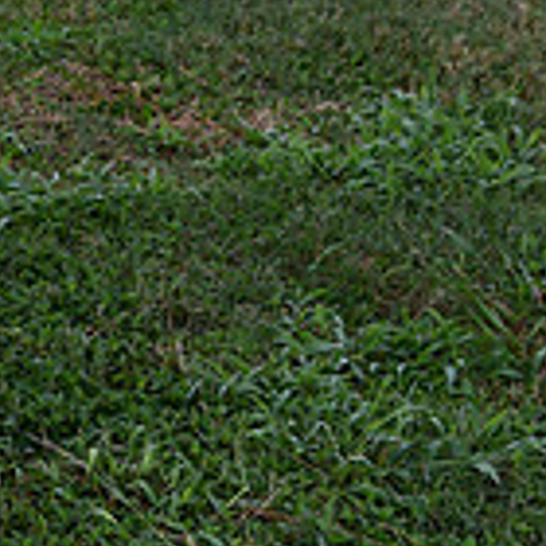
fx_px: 3016
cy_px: -60
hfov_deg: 9.9
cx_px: -390
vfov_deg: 10.2
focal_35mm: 169
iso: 280
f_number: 5.6
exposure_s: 1/250
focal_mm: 32
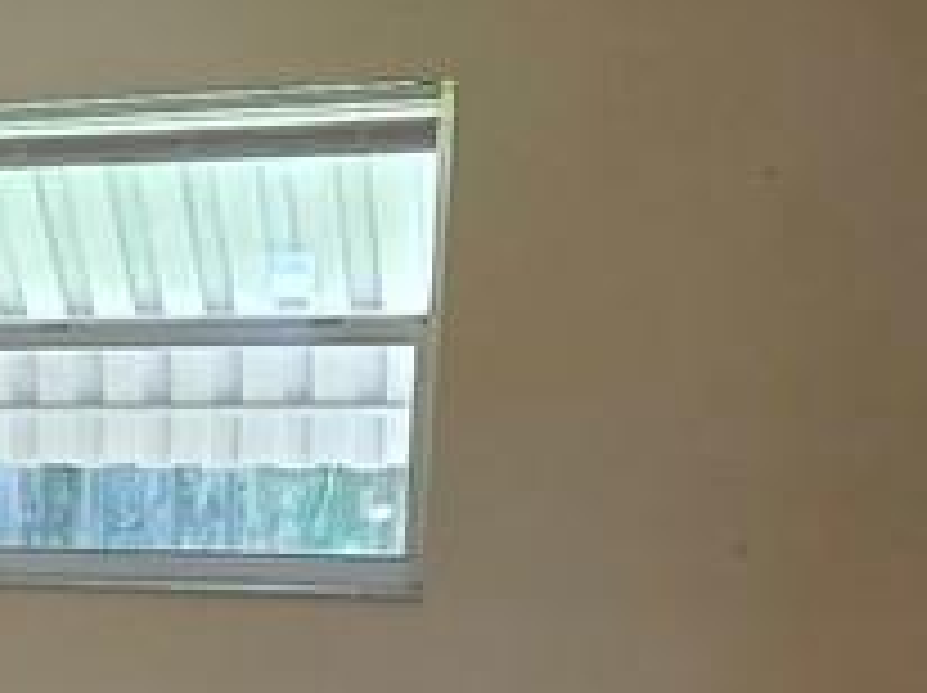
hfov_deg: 14.9
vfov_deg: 14.2
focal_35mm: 101
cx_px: -1053
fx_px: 2702
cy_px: 814
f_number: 1.9
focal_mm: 2.2
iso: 160
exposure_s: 1/120
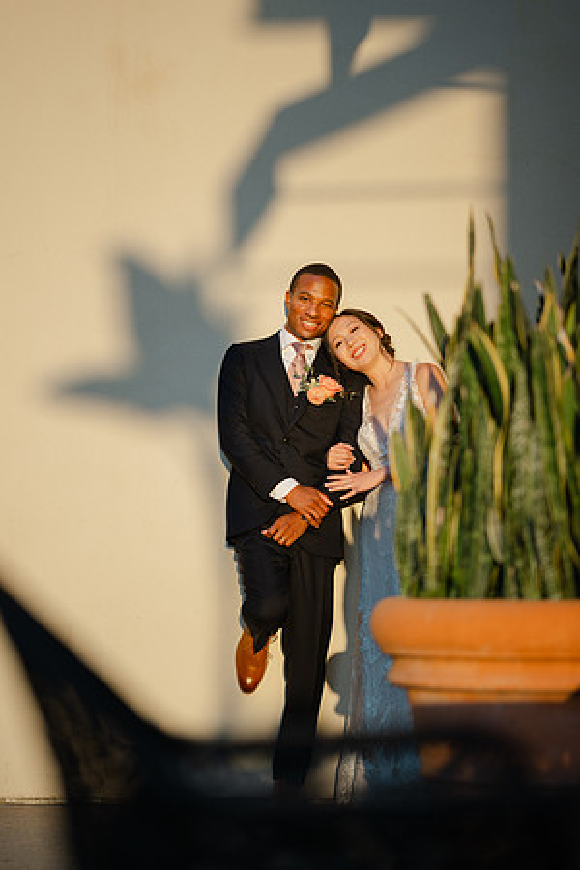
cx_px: 290
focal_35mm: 105
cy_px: 435
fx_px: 2537
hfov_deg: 13.0
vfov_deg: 19.5
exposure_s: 1/1600
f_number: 1.4
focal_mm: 105
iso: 64
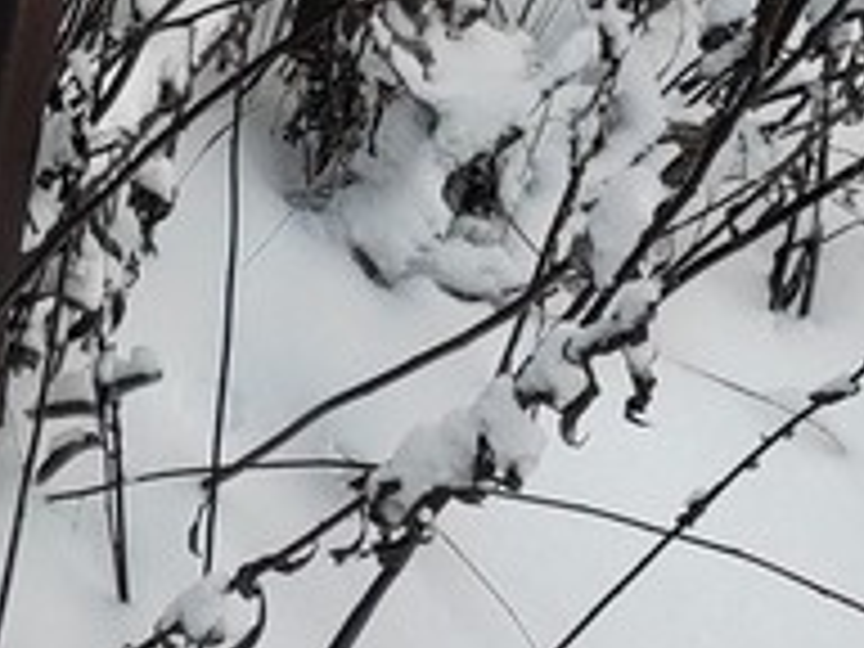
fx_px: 3594
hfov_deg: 12.8
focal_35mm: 144
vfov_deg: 9.2
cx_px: -558
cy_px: -918
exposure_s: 1/476
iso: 100
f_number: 1.9
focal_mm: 5.52
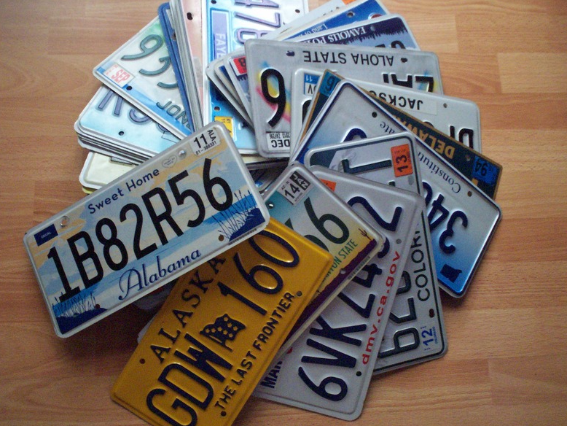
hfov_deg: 50.1
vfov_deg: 38.7
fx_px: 606
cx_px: 281
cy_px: 218
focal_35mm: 37
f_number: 4.5
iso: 400
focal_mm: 5.9
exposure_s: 1/8
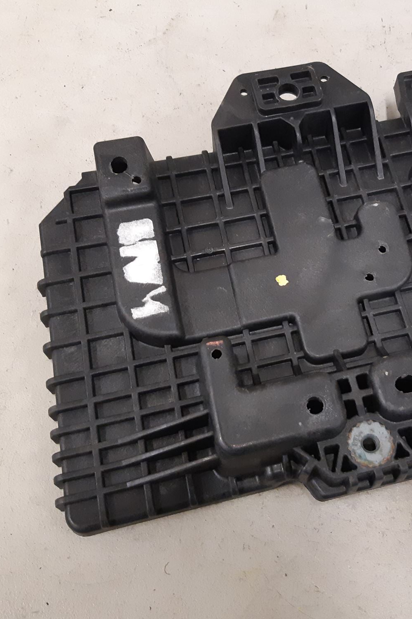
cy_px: 303
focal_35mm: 37
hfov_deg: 35.4
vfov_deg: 51.9
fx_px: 635
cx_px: 294
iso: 320
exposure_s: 1/50
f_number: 1.7
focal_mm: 3.93
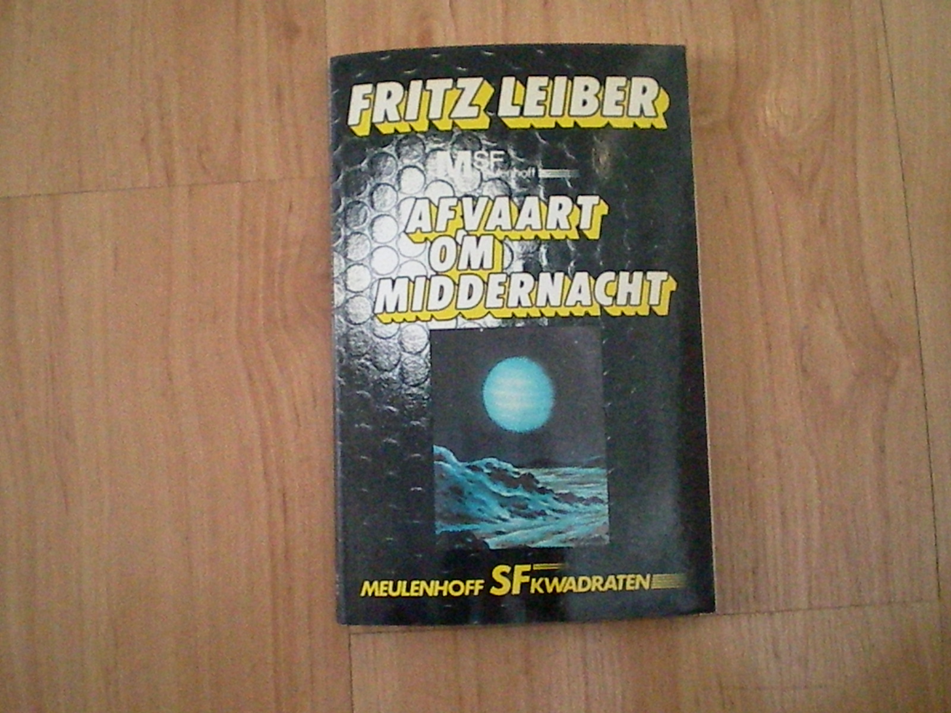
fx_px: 1044
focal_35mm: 38
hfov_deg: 49.0
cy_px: 356
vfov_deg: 37.7
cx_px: 476
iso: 1701
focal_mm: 6.3
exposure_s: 1/100
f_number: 3.1
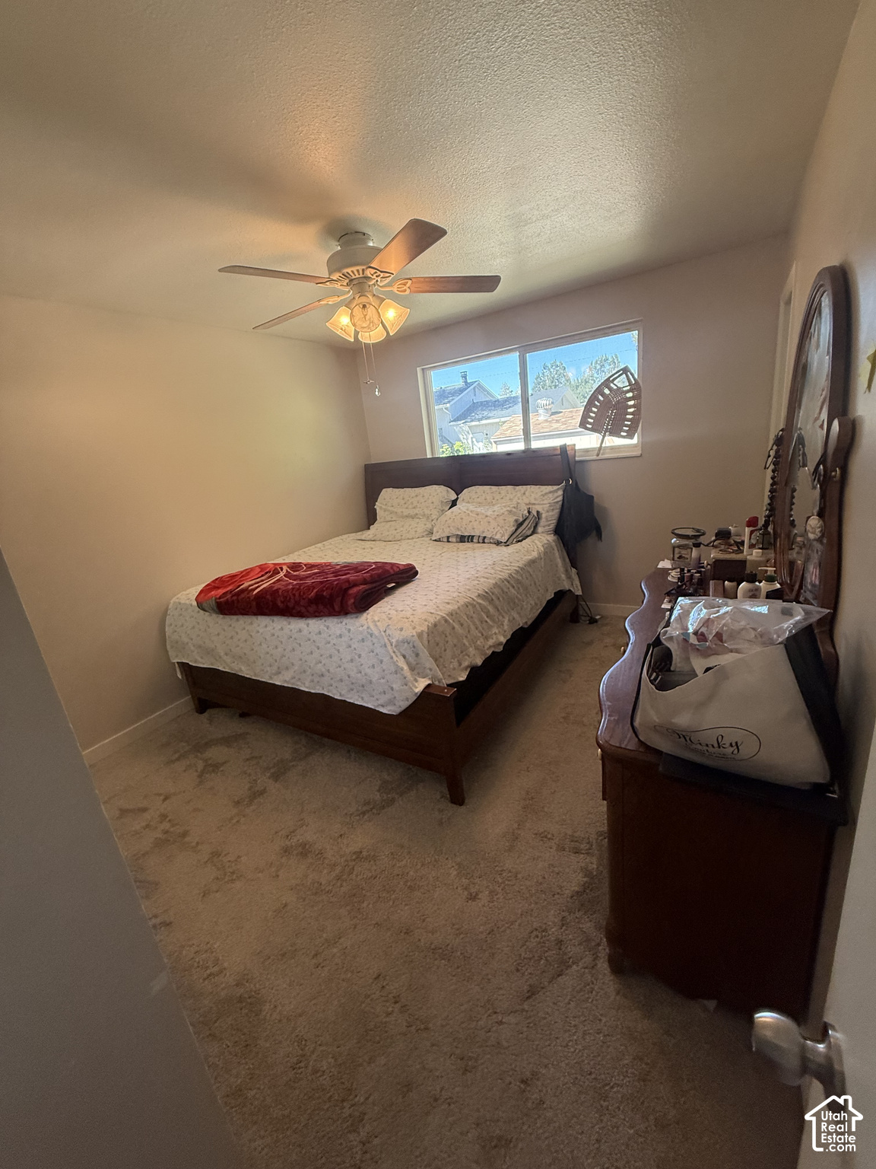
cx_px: 438
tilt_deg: -17.6
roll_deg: +6.7
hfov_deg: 85.7
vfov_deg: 102.1
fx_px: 472
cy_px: 584
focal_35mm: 14
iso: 200
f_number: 2.2
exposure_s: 1/120
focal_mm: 2.22
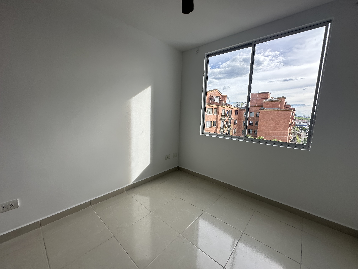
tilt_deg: -7.2
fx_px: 145
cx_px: 179
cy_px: 134
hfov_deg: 102.1
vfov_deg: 85.7
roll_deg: -2.4
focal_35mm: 14
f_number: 2.2
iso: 40
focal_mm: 2.22
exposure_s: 1/465
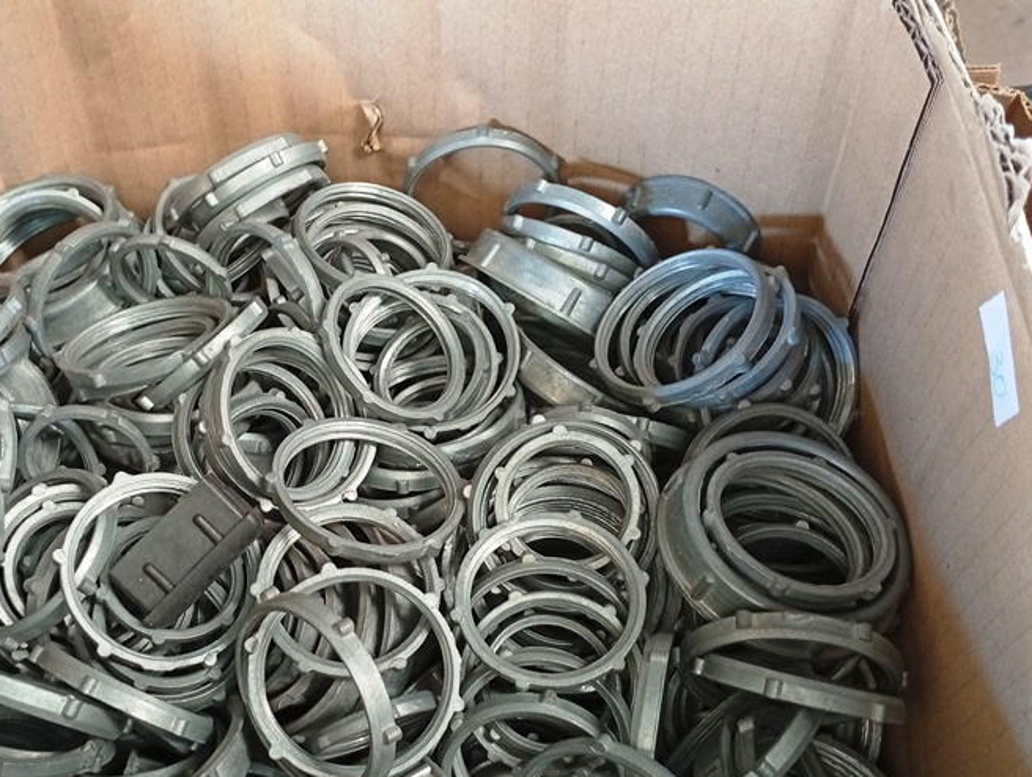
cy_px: 466
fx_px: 1254
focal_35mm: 42
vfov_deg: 34.3
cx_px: 365
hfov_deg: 44.2
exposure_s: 1/24
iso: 591
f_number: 1.8
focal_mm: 3.98
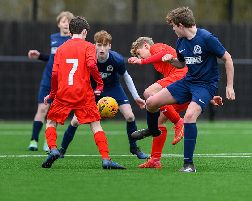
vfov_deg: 3.1
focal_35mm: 506
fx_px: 3775
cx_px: 97
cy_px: 113
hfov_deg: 3.8
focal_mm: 400
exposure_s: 1/2000
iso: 4500
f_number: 2.8
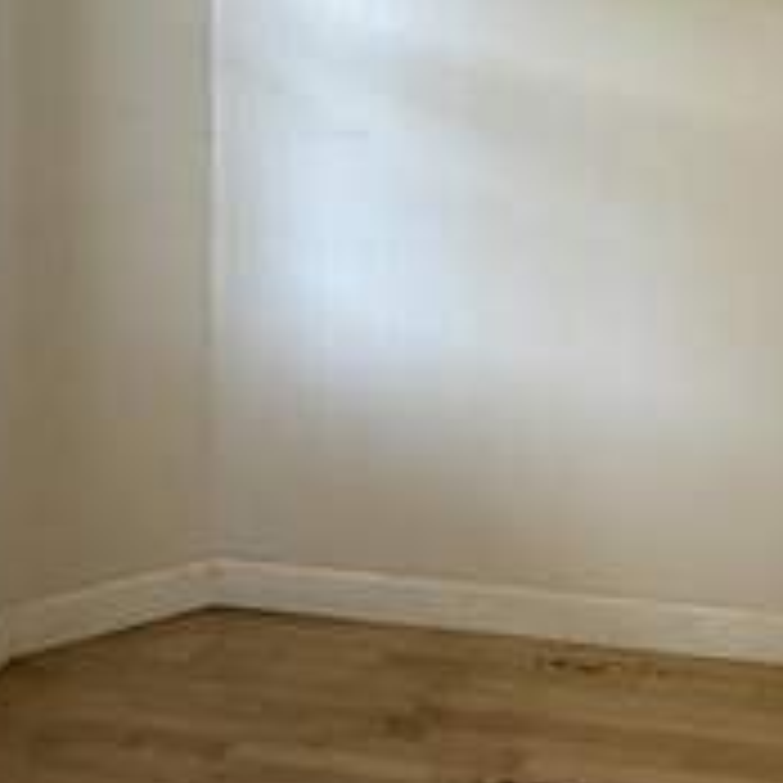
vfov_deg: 29.1
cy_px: 112
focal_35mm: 57
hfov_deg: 29.2
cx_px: 657
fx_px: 1459
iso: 320
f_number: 2.2
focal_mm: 2.22
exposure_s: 1/80
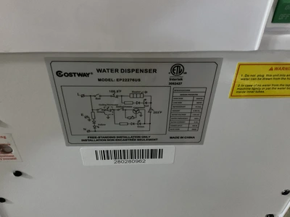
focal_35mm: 29
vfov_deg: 48.2
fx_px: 243
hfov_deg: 61.7
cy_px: 108
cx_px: 145
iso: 500
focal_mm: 3
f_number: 1.8
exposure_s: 1/24
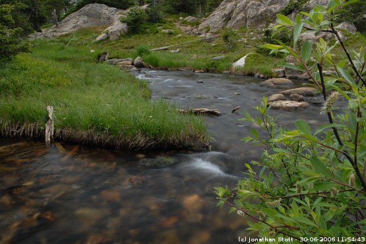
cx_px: 183
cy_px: 122
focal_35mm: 33
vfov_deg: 40.0
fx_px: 335
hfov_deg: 57.2
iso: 100
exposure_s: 1
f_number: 22
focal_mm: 22
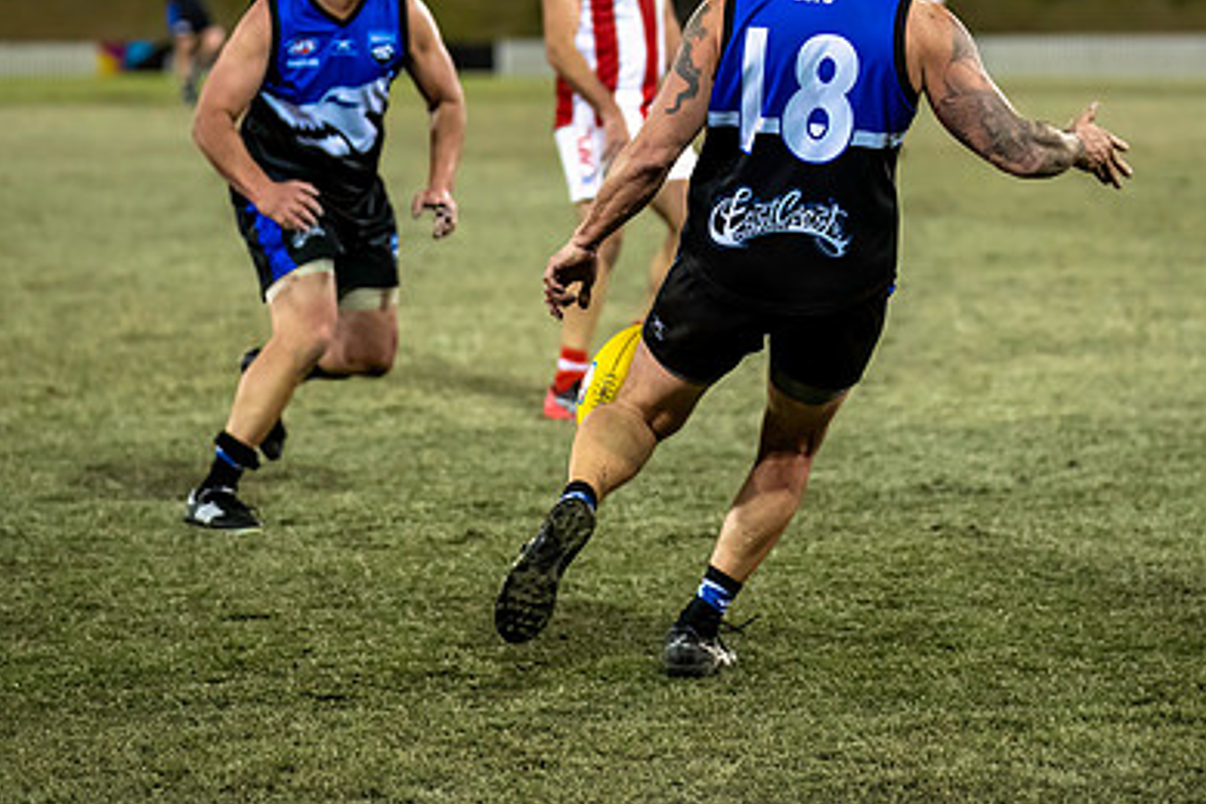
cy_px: 235
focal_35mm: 195
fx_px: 6532
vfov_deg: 7.0
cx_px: 721
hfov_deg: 10.5
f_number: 2.8
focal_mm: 120
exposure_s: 1/1250
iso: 2500
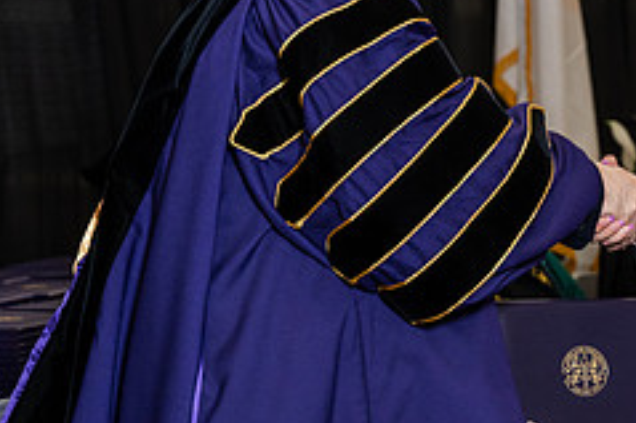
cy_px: 134
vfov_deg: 8.1
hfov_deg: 12.0
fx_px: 3001
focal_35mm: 170
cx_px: 644
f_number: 4.5
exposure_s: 1/200
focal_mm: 70
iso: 1250
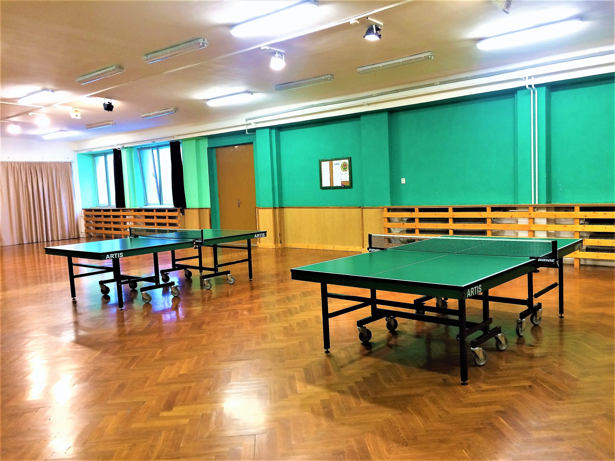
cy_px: 230
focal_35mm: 29
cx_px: 308
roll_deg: +0.8
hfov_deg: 61.7
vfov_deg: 48.2
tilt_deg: -5.0
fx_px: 515
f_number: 2.2
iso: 200
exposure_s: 1/33
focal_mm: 4.15
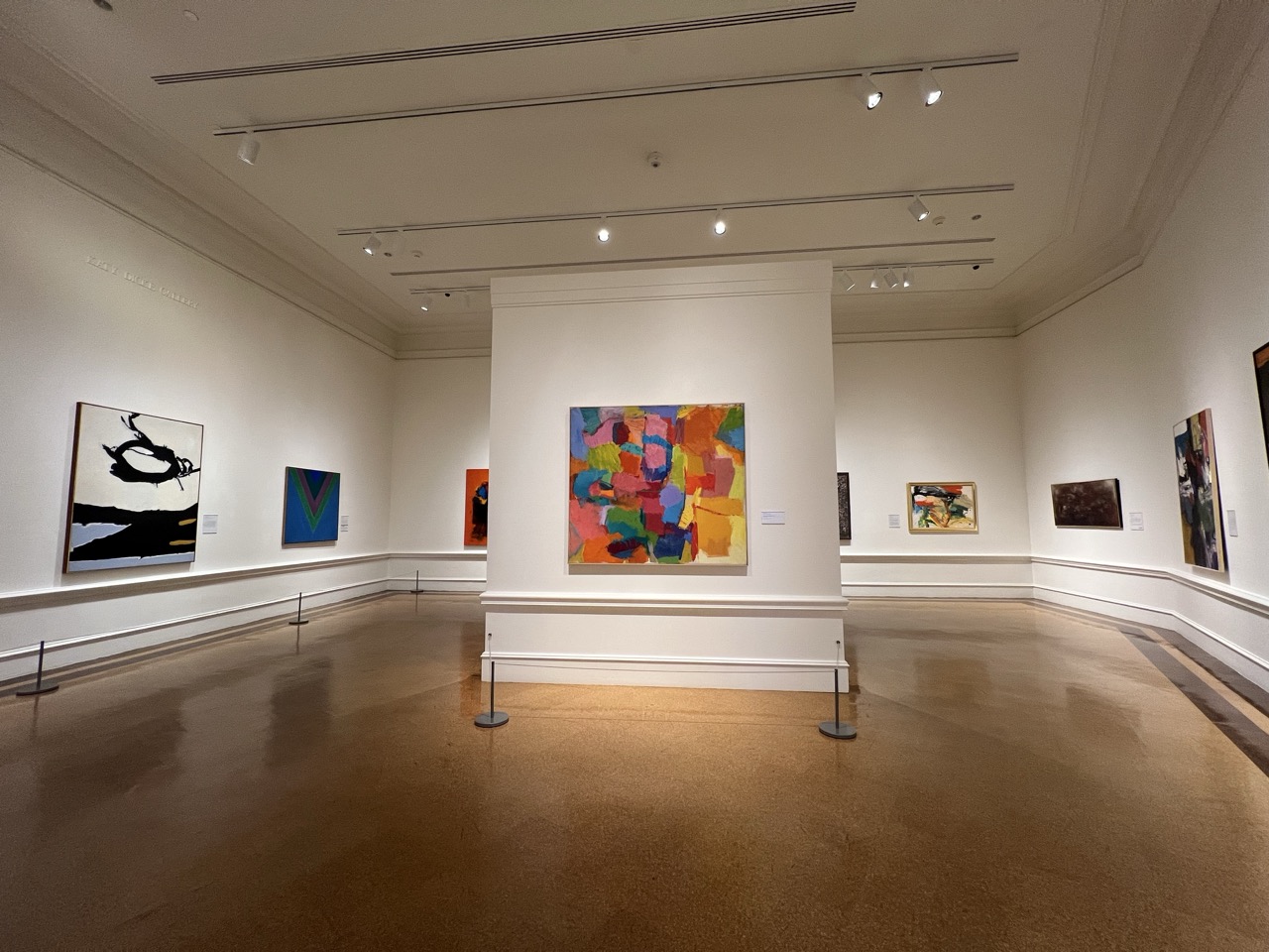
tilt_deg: +4.6
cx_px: 634
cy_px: 476
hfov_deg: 106.2
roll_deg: +0.2
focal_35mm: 13
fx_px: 477
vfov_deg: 89.9
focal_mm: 1.57
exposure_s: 1/60
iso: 200
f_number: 1.8
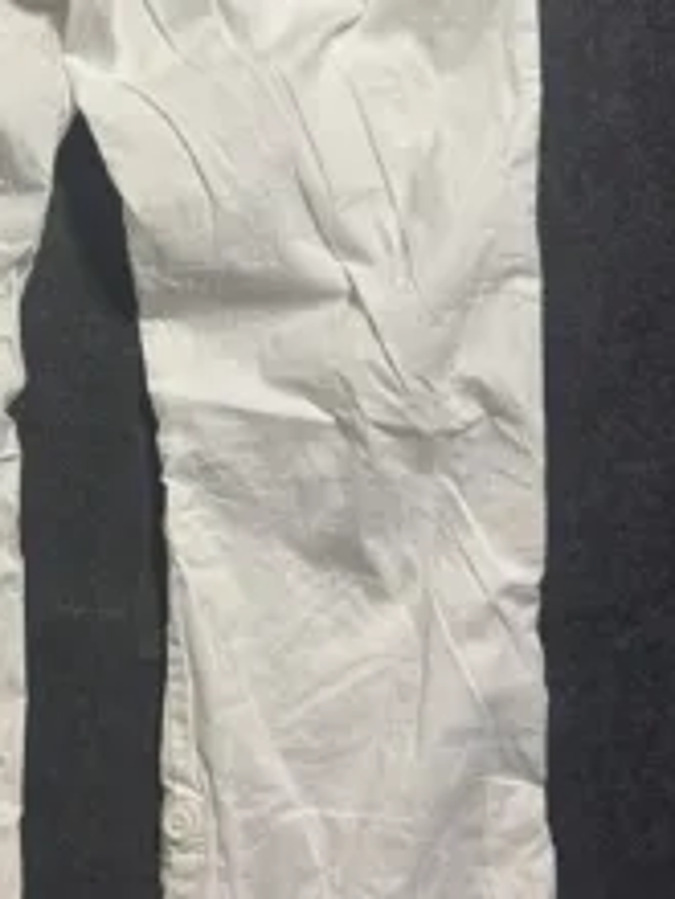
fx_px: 1638
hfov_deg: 22.7
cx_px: 74
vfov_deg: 30.7
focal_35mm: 63
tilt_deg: -61.0
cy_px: 386
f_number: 1.5
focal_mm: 5.7
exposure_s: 1/100
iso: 125
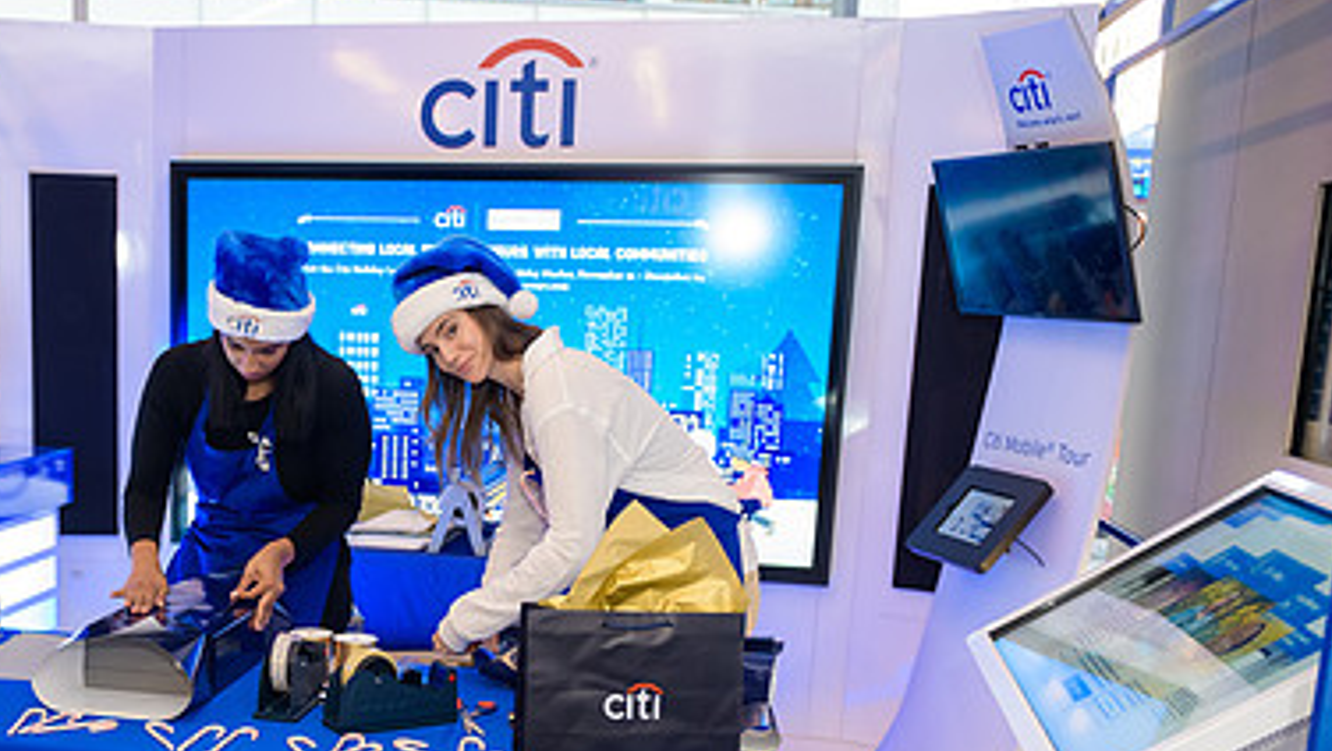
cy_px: 576
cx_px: 376
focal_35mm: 42
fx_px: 1484
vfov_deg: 27.9
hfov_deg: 47.0
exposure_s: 1/125
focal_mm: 26
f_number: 3.2
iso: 800
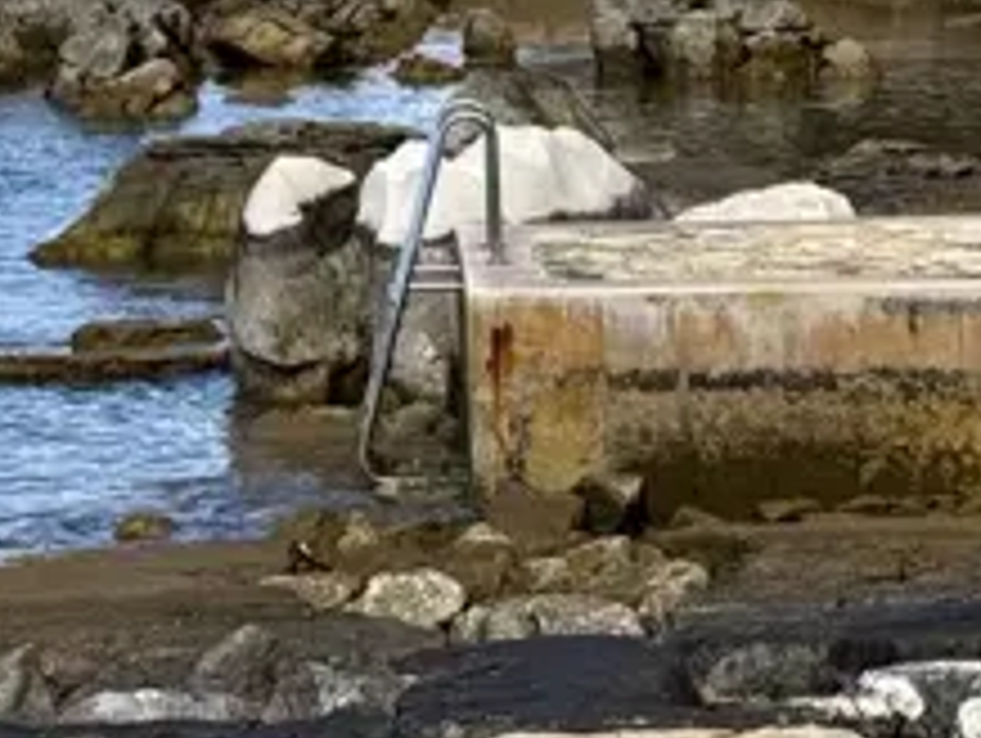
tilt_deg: +0.4
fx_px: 4993
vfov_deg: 8.3
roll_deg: +0.2
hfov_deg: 11.1
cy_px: -387
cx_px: -9
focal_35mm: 176
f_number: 1.78
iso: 64
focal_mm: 6.76
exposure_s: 1/9901
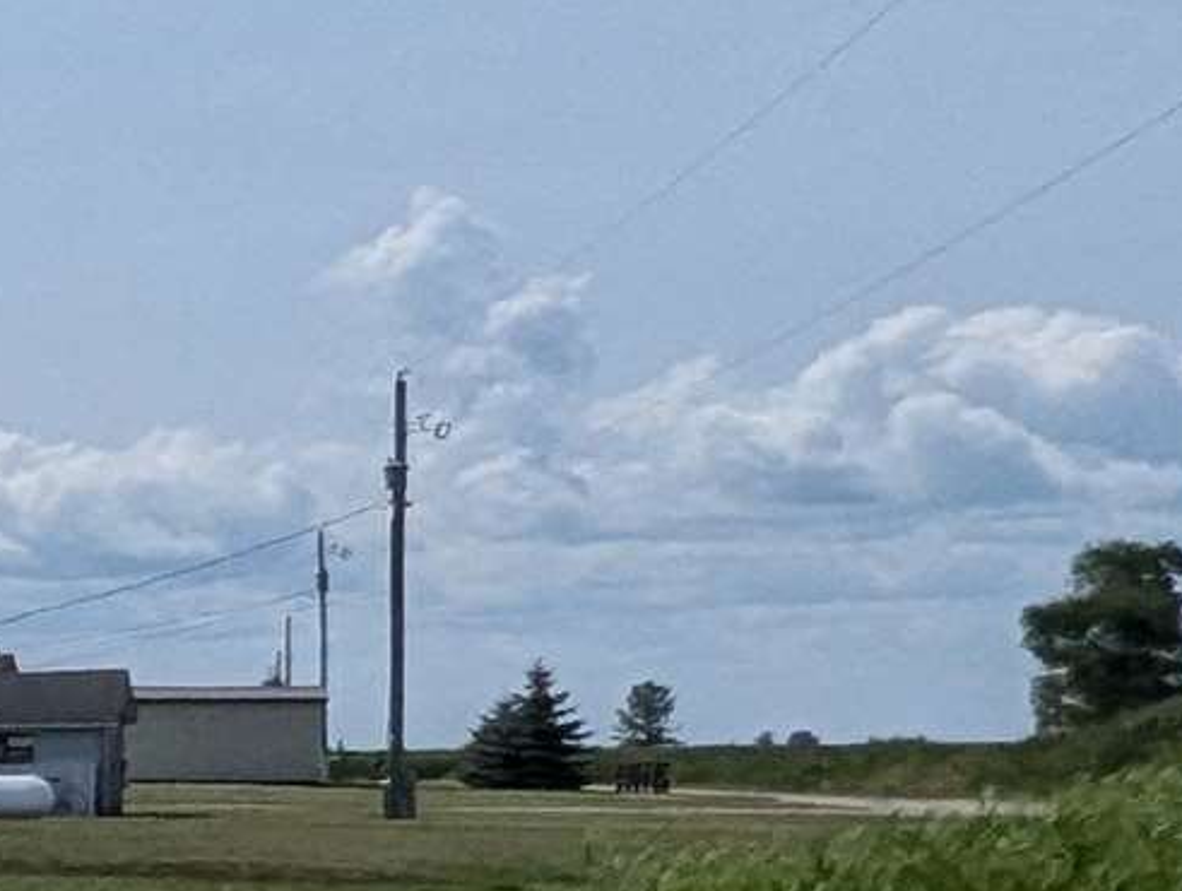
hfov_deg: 11.3
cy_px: 840
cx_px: -2419
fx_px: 2771
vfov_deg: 17.9
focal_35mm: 81
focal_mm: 1.95
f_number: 2.2
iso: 47
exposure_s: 1/3509
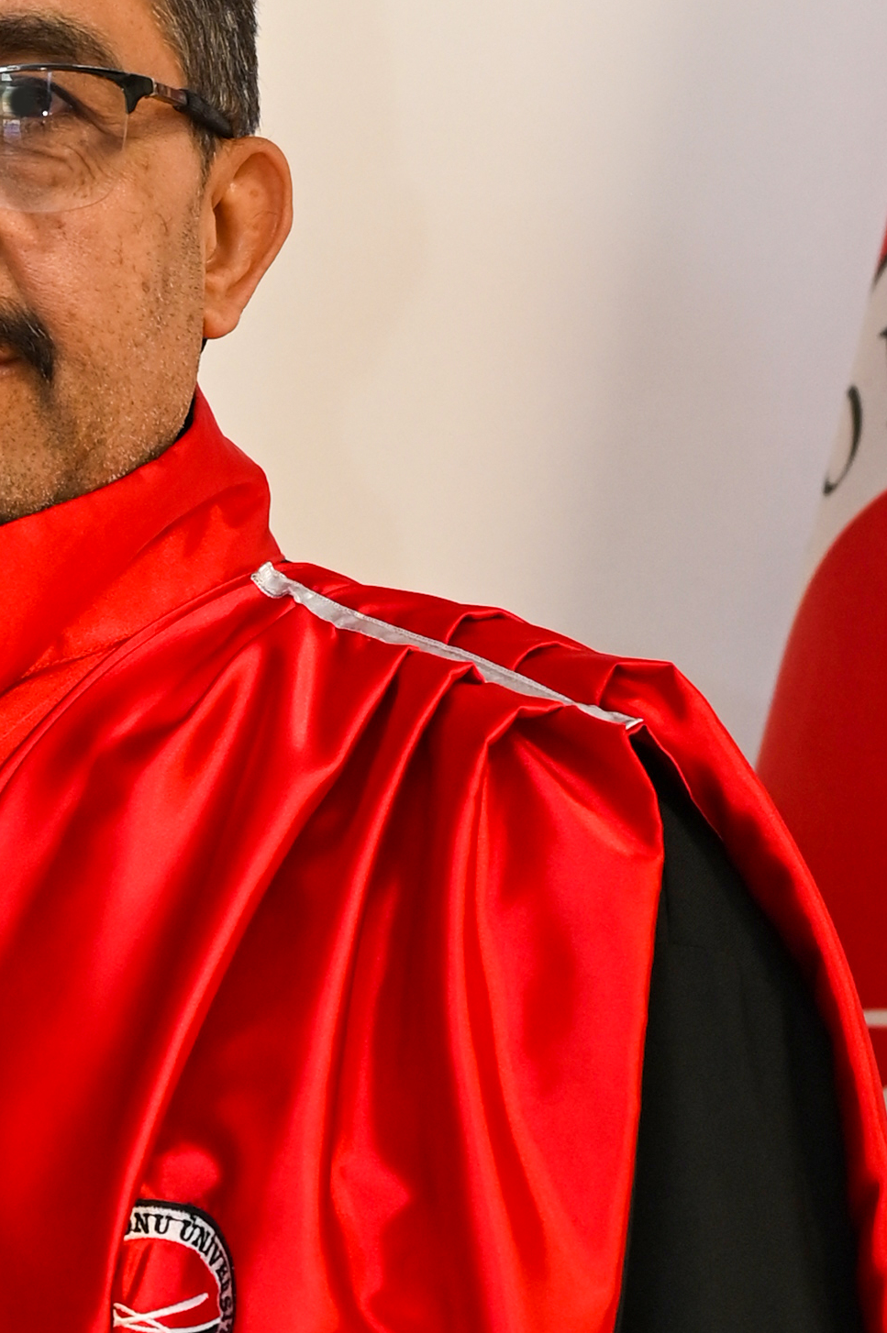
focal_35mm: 208
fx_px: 7700
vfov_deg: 9.9
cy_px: 640
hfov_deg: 6.6
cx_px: -89
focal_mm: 50
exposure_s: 1/60
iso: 500
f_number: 4
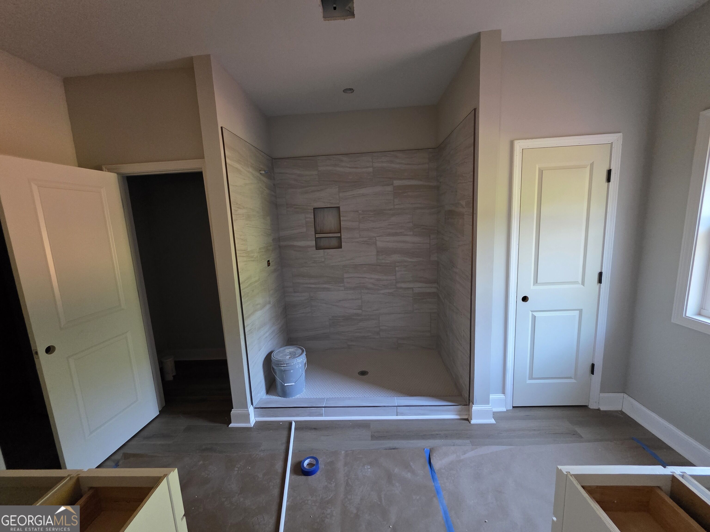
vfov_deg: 89.9
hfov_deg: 106.2
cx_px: 355
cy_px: 266
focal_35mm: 13
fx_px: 267
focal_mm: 2.2
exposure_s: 1/60
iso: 800
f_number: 1.9
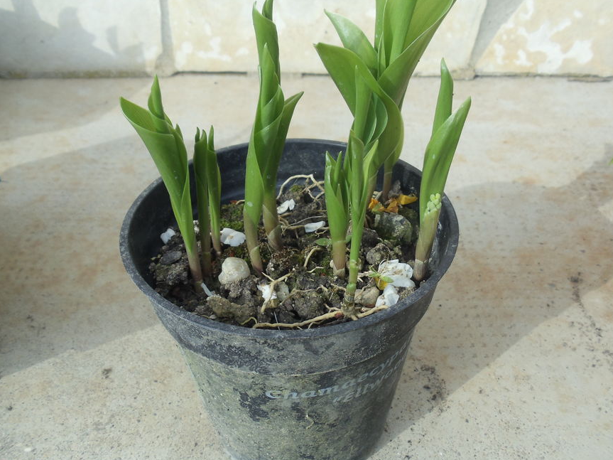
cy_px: 200
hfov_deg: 37.5
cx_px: 319
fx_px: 903
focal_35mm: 51
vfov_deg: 28.5
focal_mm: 6
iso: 100
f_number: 3.5
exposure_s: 1/400
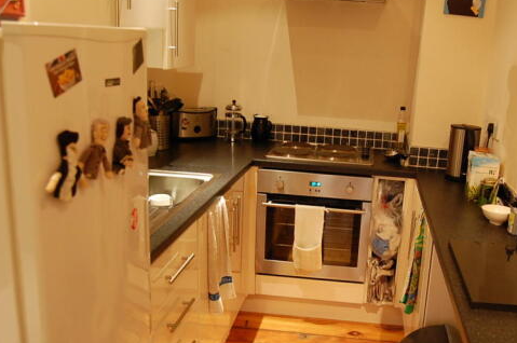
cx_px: 341
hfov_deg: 51.1
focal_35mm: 37
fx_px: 531
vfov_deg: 35.8
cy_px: 193
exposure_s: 1/13
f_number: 3.5
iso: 800
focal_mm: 18
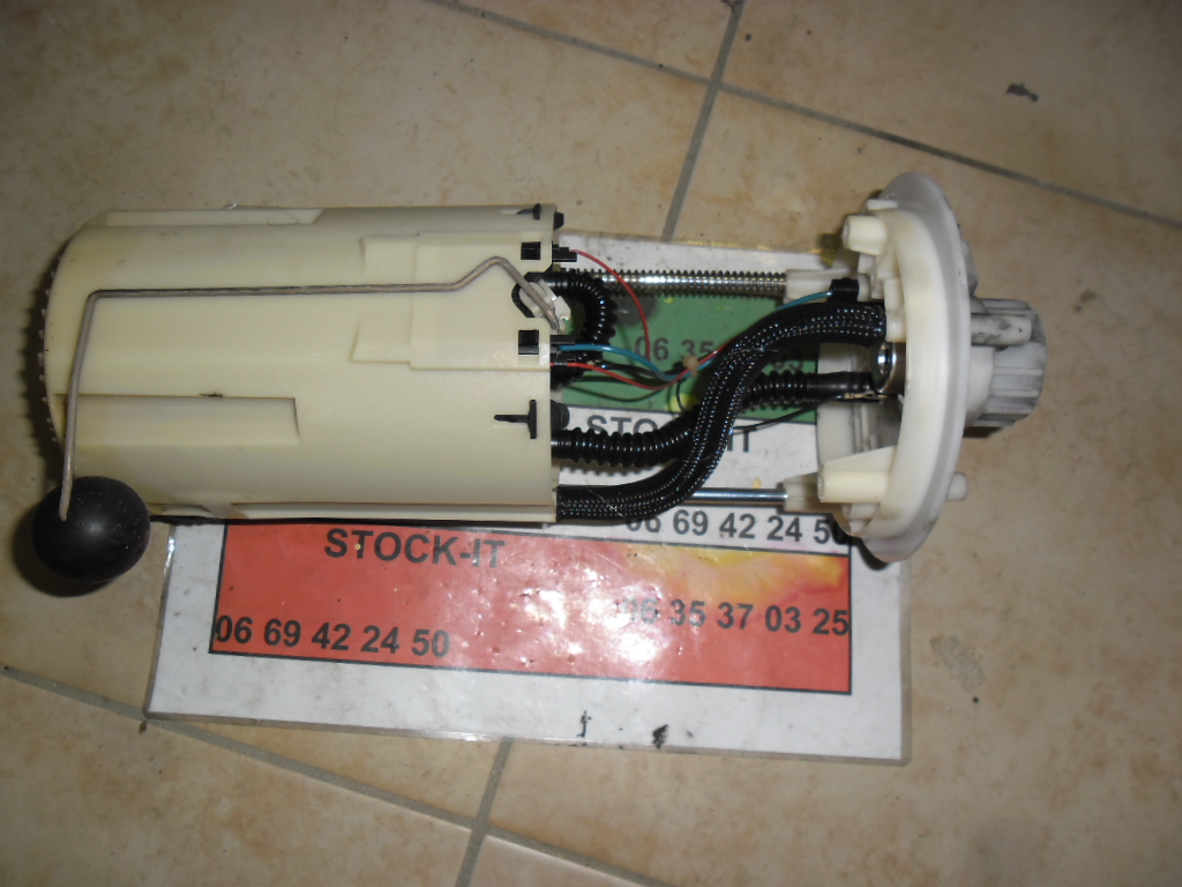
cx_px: 591
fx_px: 922
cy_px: 444
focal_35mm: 27
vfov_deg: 51.4
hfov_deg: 65.3
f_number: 3.5
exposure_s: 1/45
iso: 80
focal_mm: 4.9
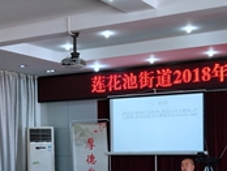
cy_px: 165
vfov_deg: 16.9
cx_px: 97
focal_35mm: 86
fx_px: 565
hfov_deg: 22.7
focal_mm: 3.95
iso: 144
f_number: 1.8
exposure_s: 1/120
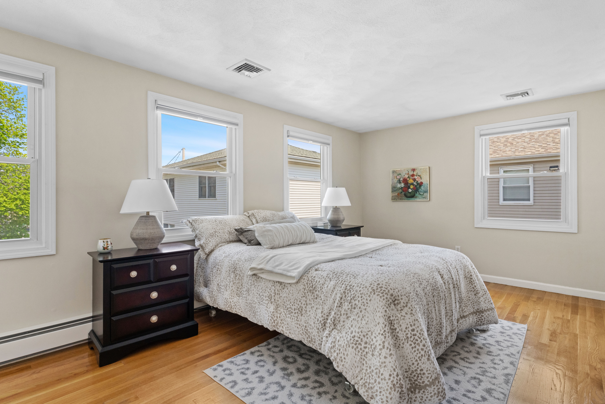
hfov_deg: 91.9
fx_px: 292
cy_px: 202
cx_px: 302
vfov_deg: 69.2
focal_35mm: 17
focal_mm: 17.4
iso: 1250
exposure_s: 1/15
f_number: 11
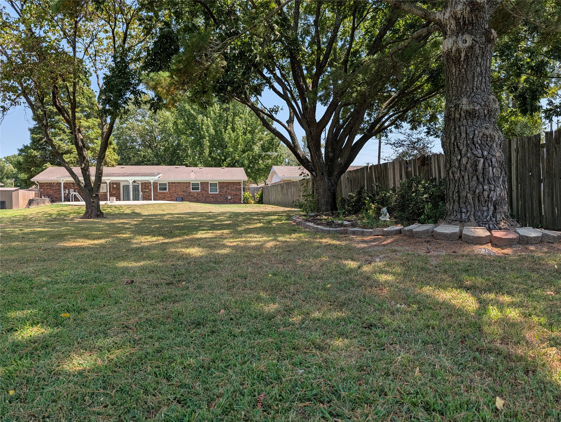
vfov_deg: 56.9
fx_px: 389
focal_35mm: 24
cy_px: 211
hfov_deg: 71.5
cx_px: 280
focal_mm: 6.9
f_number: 1.68
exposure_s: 1/858
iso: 22
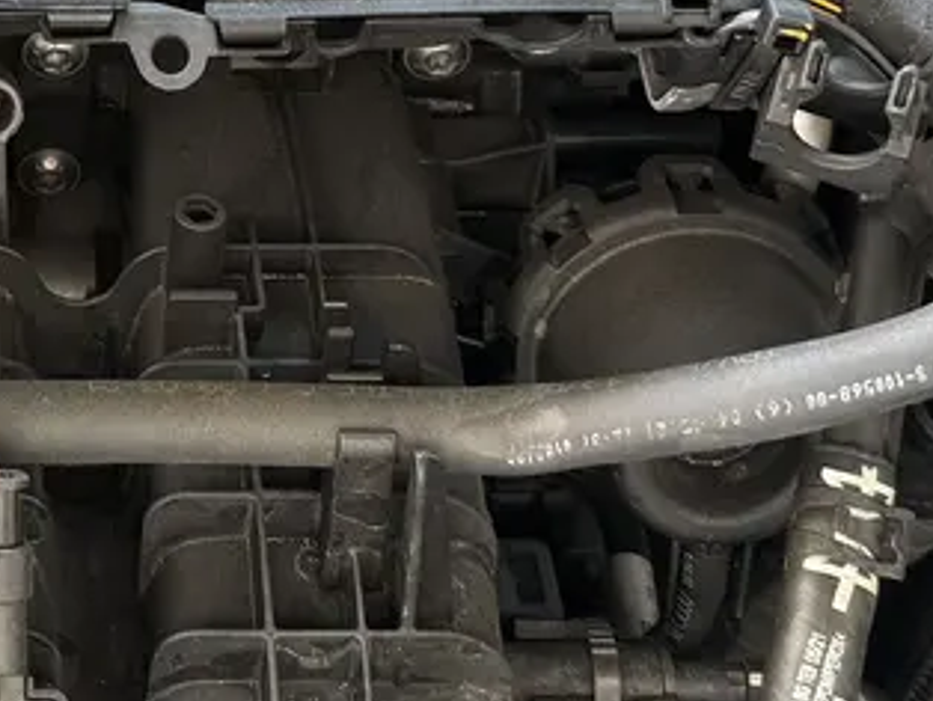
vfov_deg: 13.4
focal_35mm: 107
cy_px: -187
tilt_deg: -70.5
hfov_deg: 17.3
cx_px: -250
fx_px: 2886
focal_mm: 6.76
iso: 200
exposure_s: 1/86
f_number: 1.78
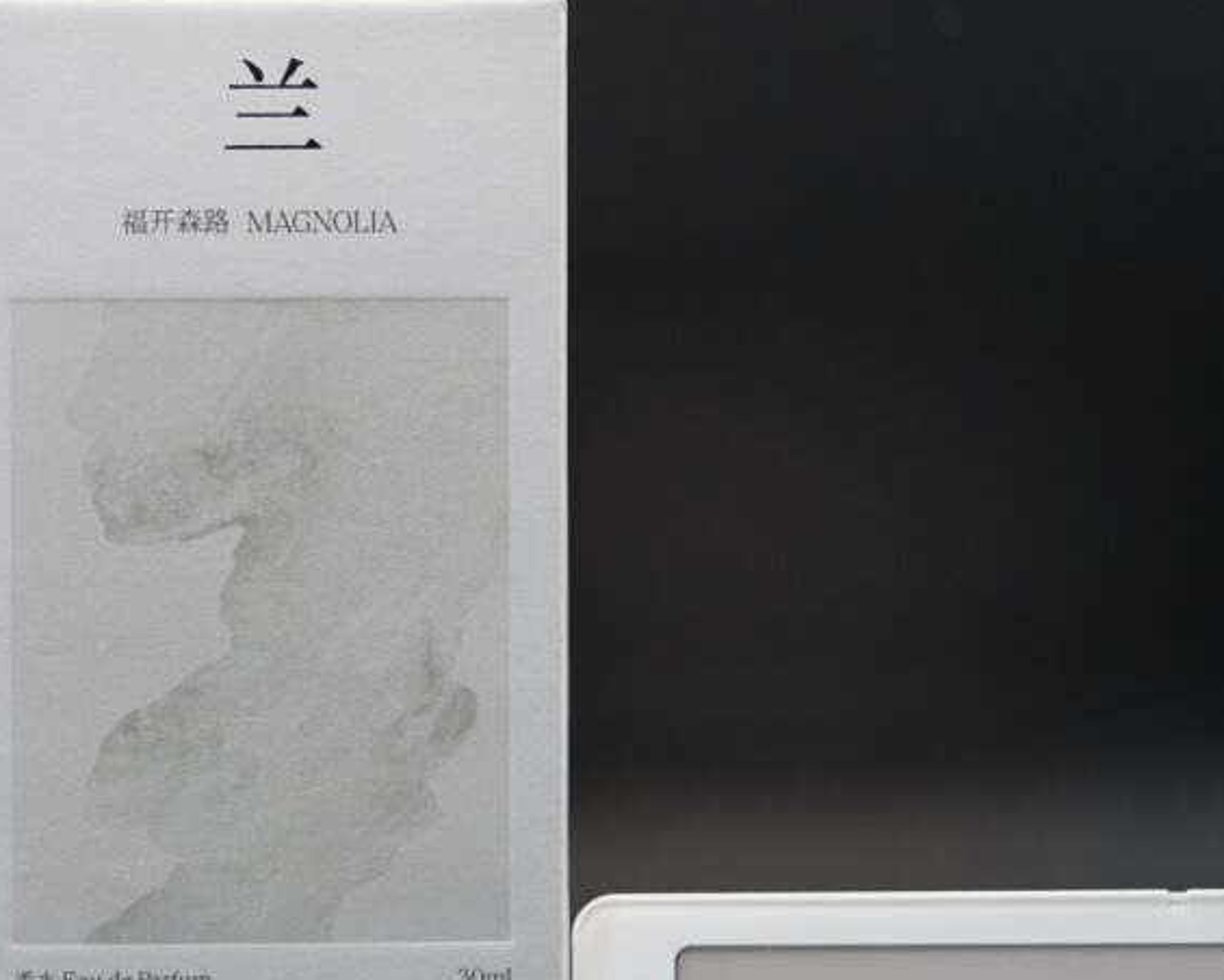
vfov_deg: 10.1
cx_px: 269
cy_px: 582
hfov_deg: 12.6
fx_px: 5543
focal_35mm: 153
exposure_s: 1/100
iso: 400
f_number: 2.8
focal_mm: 90
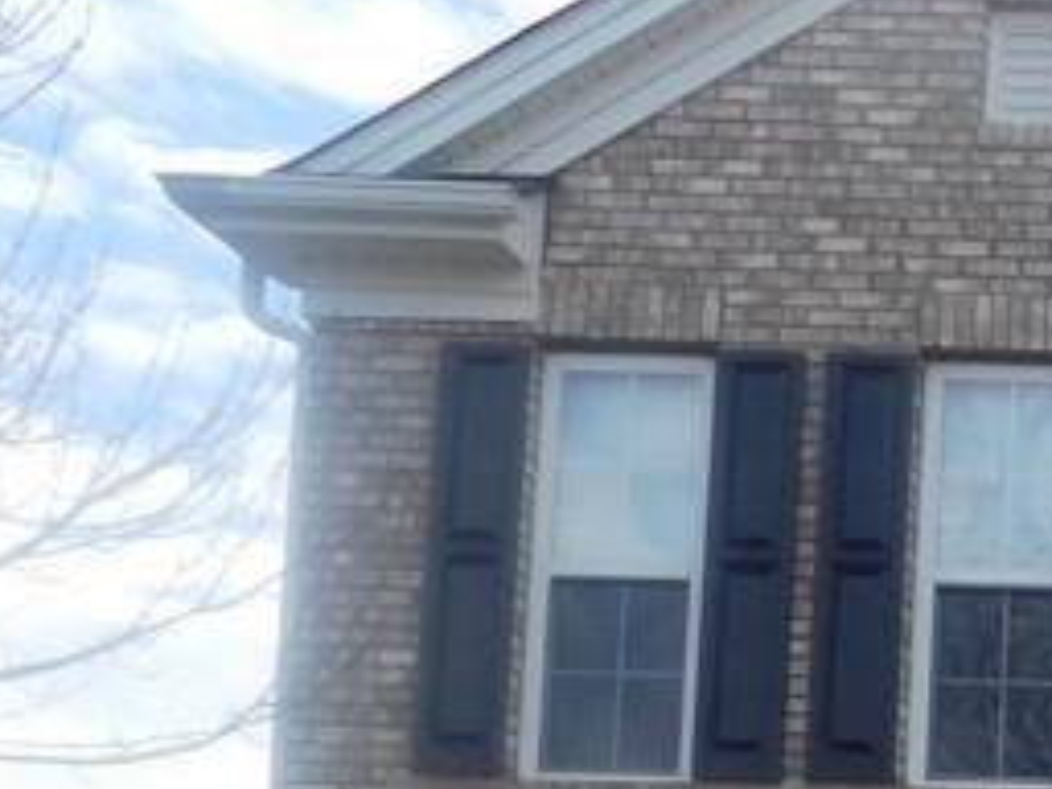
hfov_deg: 16.0
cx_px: 1997
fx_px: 3039
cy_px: 1130
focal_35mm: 100
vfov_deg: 14.0
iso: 125
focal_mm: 4.5
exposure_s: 1/640
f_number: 3.4
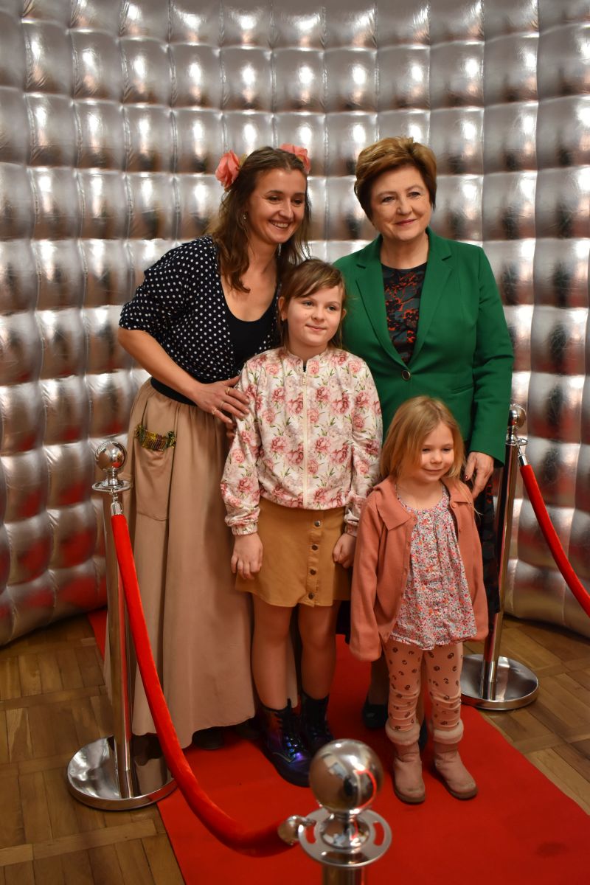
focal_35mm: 36
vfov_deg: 53.1
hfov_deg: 36.9
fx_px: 885
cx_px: 295
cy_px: 442
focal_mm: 24
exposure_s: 1/60
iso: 1000
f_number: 3.8
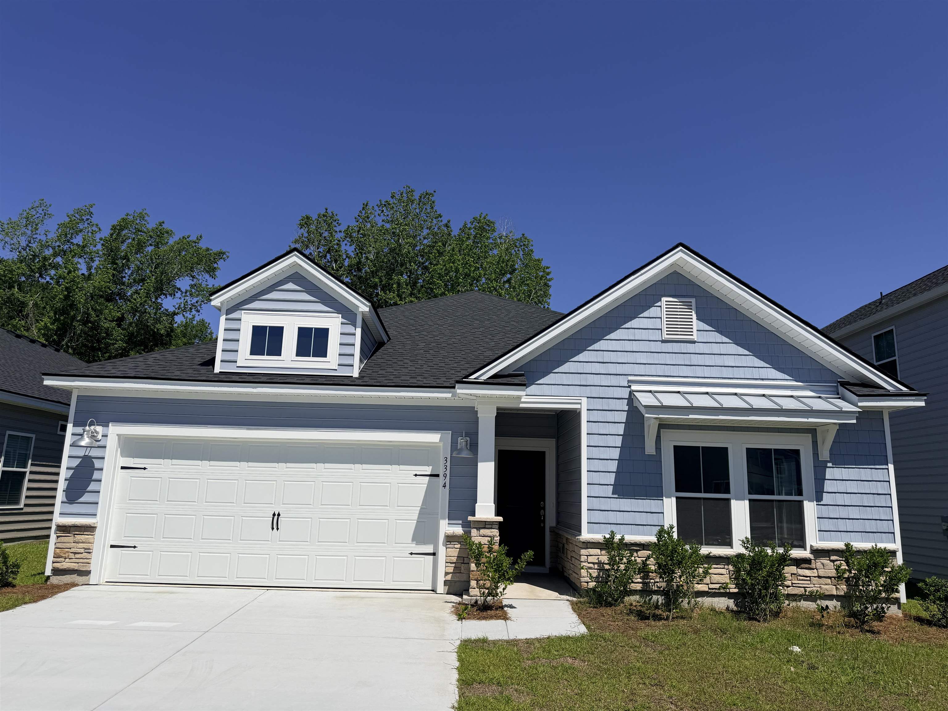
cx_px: 474
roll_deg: -0.1
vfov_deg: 56.8
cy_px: 356
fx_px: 657
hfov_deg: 71.6
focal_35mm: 24
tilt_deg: +9.5
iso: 80
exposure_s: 1/10309
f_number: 1.78
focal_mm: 6.76
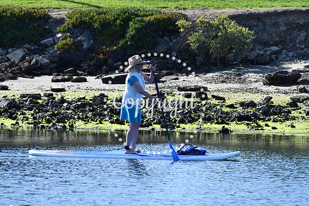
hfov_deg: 6.9
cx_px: 154
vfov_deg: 4.6
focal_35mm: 300
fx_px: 2575
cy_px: 103
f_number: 5.6
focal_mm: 200
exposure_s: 1/1000
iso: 280
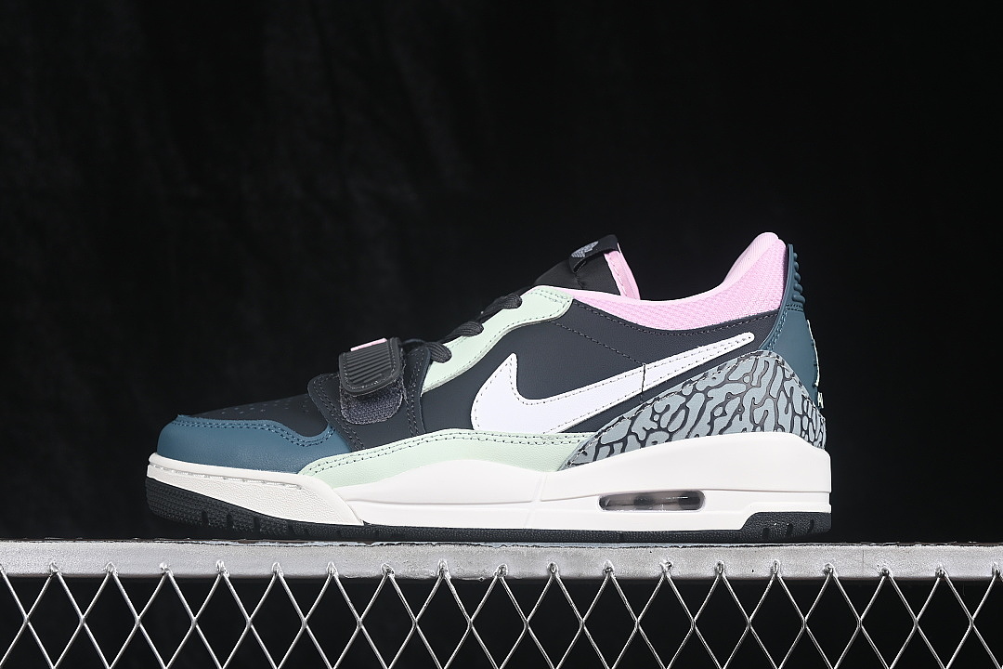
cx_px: 502
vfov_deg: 18.2
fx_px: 2089
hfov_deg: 27.0
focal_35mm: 75
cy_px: 334
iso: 160
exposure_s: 1/60
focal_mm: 50
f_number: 6.3
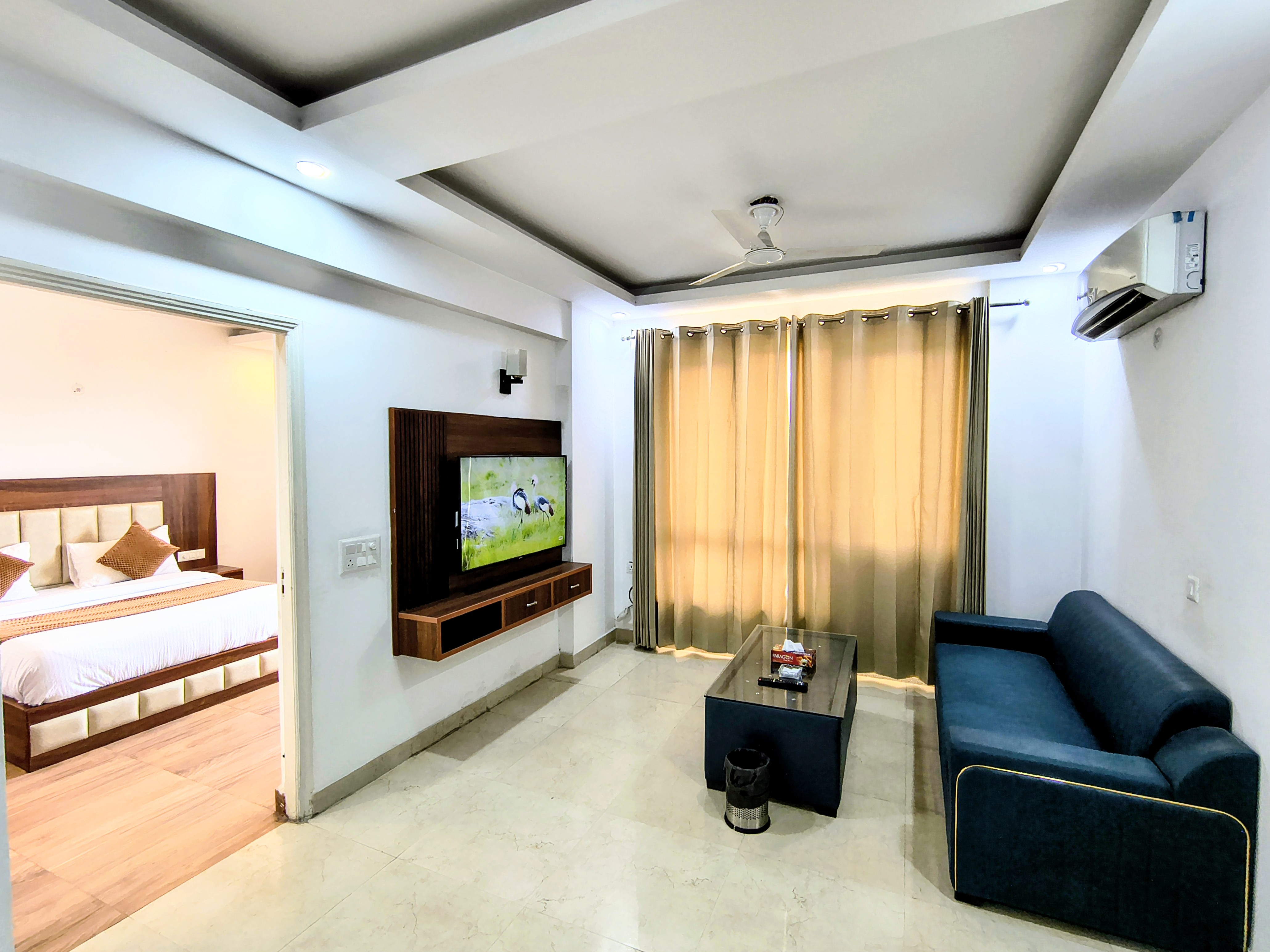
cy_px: 476
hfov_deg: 110.5
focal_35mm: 12
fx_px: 440
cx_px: 635
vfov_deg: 94.5
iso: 223
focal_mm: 2.13
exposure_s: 1/50
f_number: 2.2
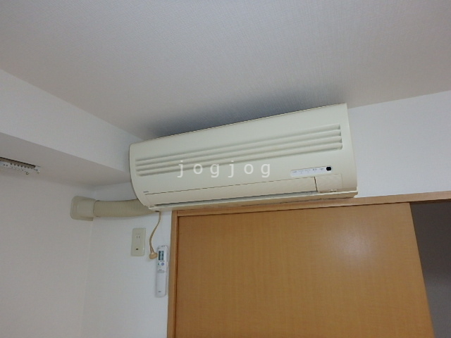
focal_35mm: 21
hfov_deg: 79.0
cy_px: 169
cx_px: 226
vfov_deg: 63.4
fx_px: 274
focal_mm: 3.7
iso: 400
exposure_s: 1/30
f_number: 3.5
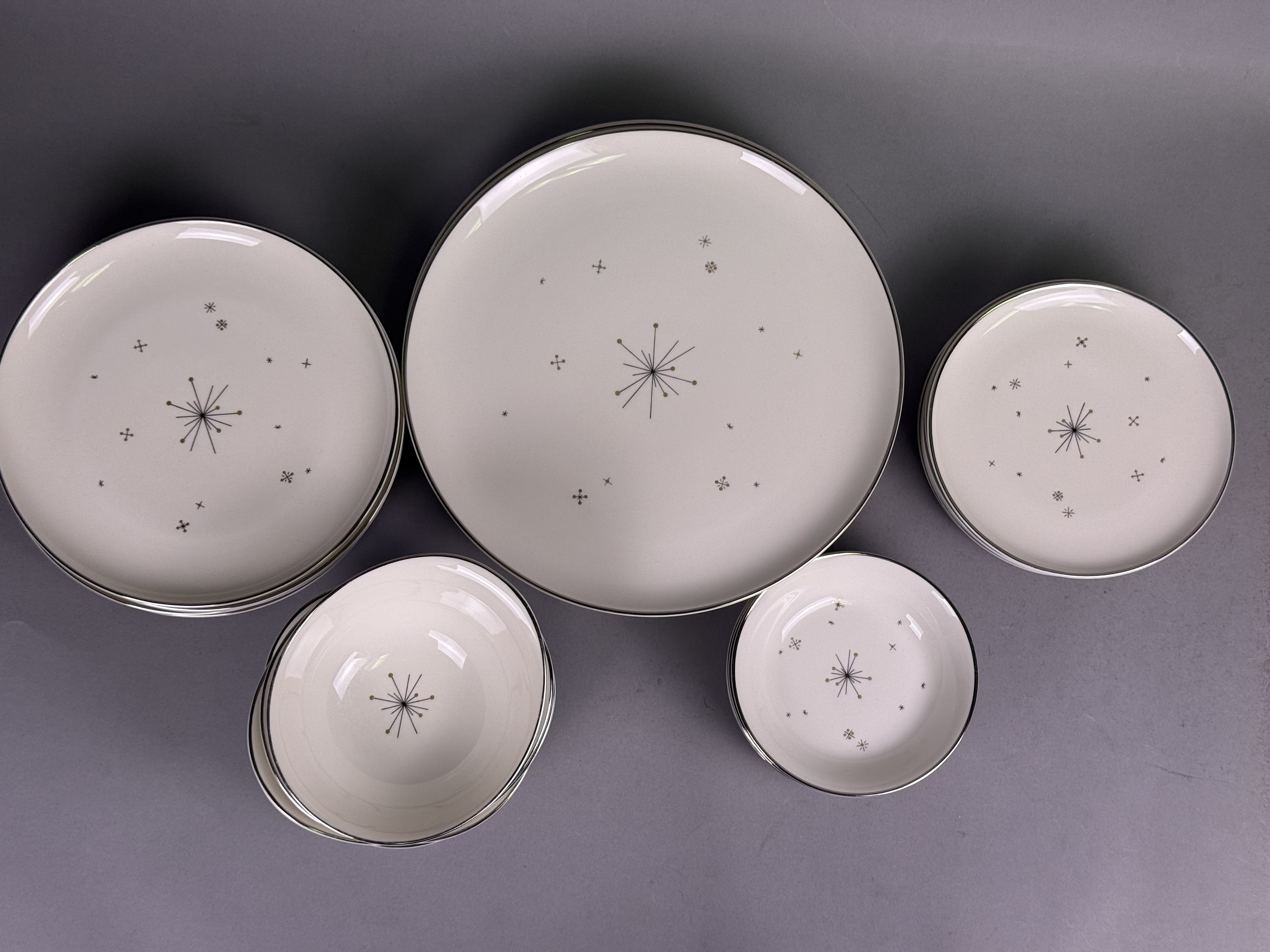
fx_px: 1761
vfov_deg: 30.3
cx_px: 635
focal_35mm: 48
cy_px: 476
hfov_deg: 39.7
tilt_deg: -79.4
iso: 50
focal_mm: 6.76
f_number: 1.78
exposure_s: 1/155
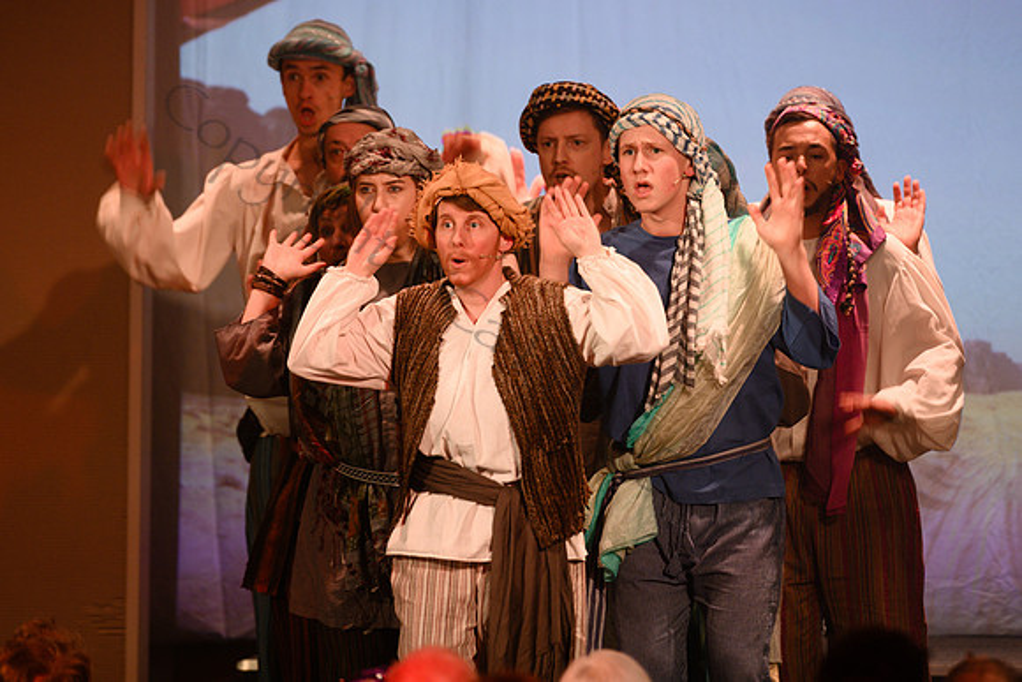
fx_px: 6945
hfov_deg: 8.4
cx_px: 625
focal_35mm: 245
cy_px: 265
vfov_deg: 5.6
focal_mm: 200
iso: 640
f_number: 2.8
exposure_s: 1/160
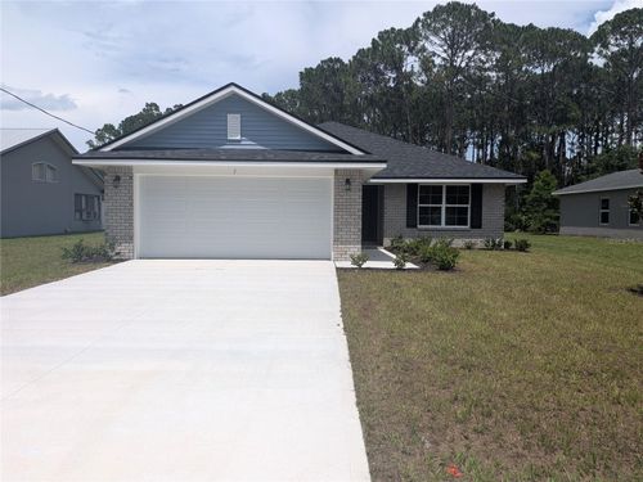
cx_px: 322
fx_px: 446
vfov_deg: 56.8
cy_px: 241
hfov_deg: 71.6
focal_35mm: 24
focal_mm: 4.53
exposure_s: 1/3125
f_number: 1.7
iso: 32
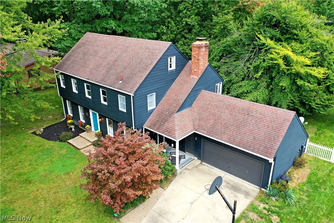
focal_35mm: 28
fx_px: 260
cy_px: 112
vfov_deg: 46.4
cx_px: 167
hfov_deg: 65.5
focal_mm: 10.26
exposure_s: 1/60
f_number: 3.5
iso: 100
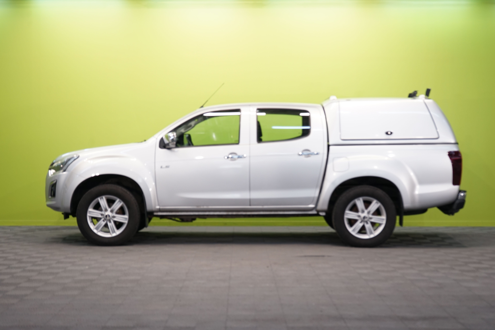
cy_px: 165
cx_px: 248
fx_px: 797
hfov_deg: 34.5
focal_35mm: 58
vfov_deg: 23.4
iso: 500
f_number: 5.6
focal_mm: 58
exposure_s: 1/40
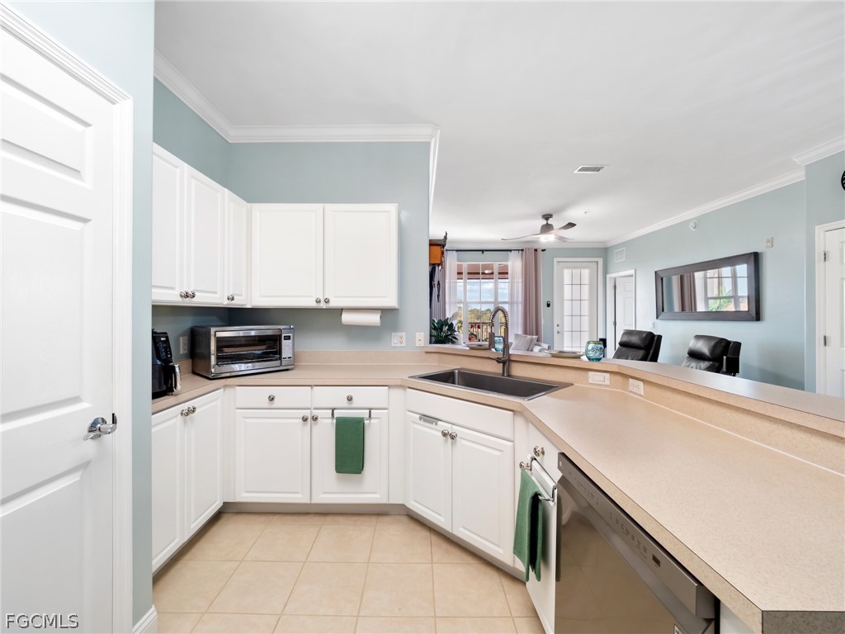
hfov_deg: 102.1
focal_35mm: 14
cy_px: 317
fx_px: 342
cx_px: 422
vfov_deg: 85.7
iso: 200
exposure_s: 1/4
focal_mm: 7
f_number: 7.1
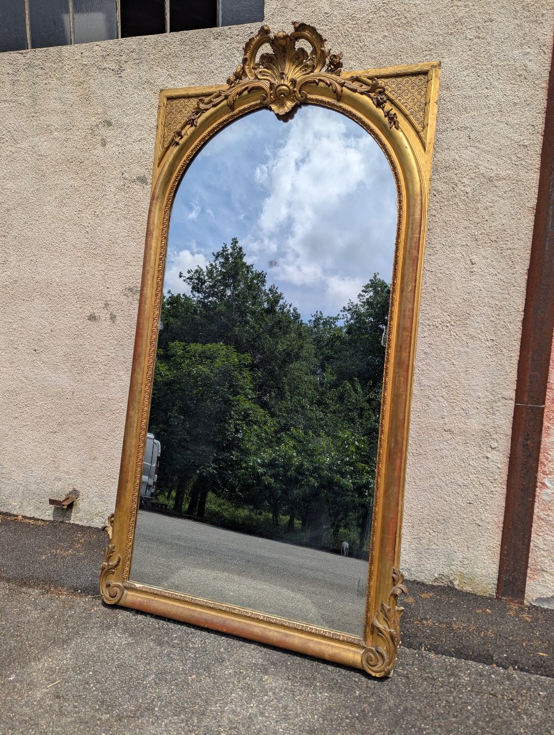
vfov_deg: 71.5
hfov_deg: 57.0
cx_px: 277
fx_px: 511
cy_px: 368
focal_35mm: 24
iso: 30
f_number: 1.85
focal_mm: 6.81
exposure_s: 1/2410
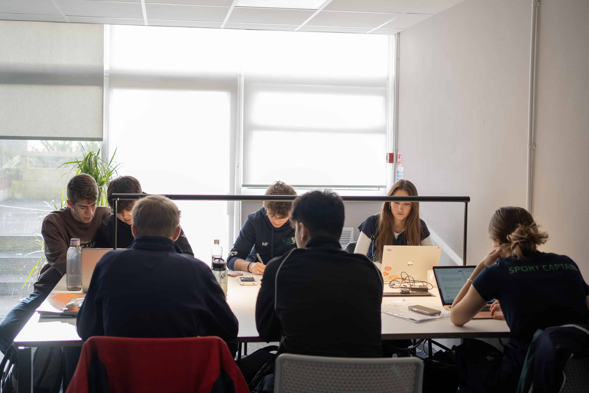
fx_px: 573
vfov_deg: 37.9
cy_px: 196
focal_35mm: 35
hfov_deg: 54.4
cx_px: 294
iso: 640
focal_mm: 35
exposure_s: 1/250
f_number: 2.2
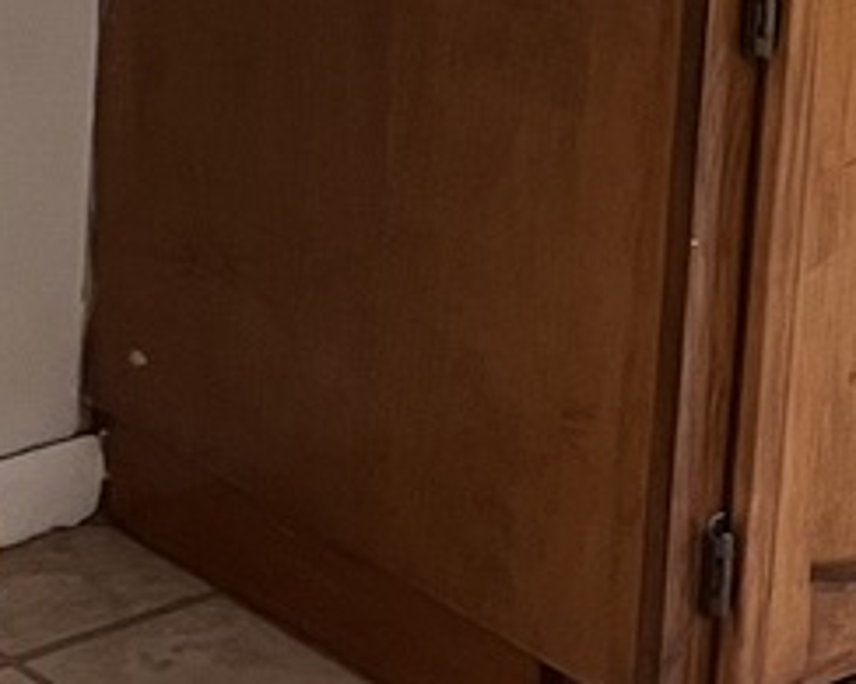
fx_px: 3799
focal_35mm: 150
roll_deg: -4.3
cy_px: -561
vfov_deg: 9.7
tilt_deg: -8.1
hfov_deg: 12.8
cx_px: 603
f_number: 1.5
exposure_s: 1/60
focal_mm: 5.7
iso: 100
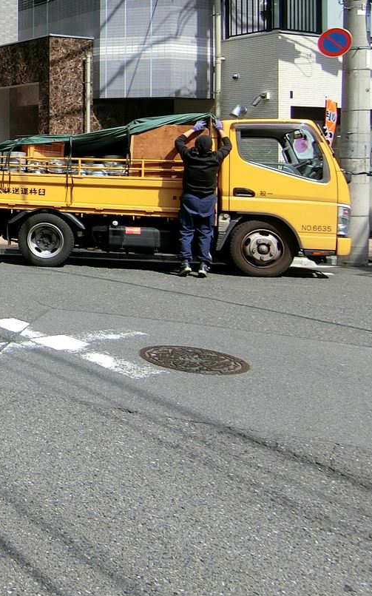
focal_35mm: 40
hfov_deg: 25.4
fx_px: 650
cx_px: -161
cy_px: 159
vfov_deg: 47.7
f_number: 2.7
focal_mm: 4.06
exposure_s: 1/1000
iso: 80
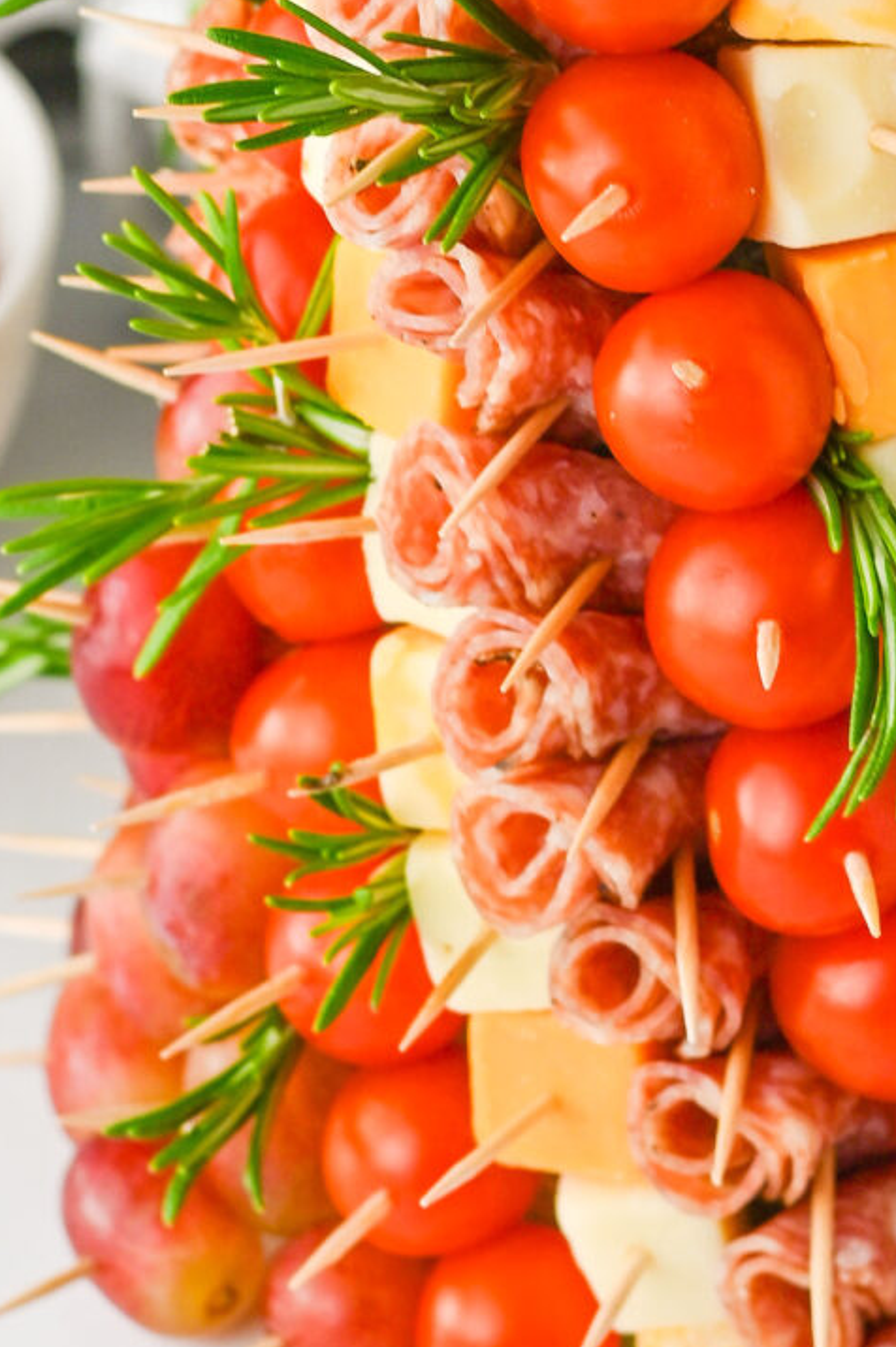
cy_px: -117
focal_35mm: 179
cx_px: 784
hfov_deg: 7.6
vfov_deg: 11.3
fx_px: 6689
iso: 280
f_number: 5
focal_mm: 50
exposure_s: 1/160
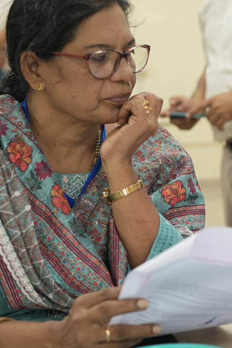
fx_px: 957
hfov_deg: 13.0
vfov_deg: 20.6
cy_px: 154
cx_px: 357
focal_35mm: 99
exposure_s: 1/250
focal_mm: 35
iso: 640
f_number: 2
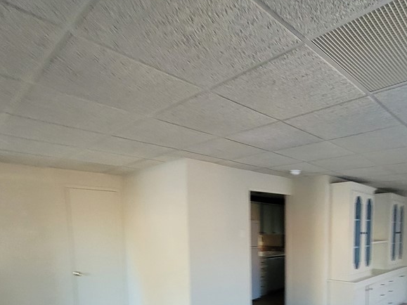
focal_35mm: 23
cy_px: 260
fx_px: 270
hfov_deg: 71.9
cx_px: 269
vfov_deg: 53.3
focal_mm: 2.2
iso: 320
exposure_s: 1/40
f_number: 2.2
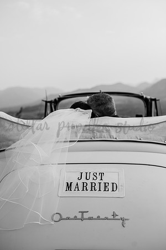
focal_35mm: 50
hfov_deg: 27.0
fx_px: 346
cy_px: 125
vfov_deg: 39.6
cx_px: 83
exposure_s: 1/1000
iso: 125
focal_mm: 50
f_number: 3.2
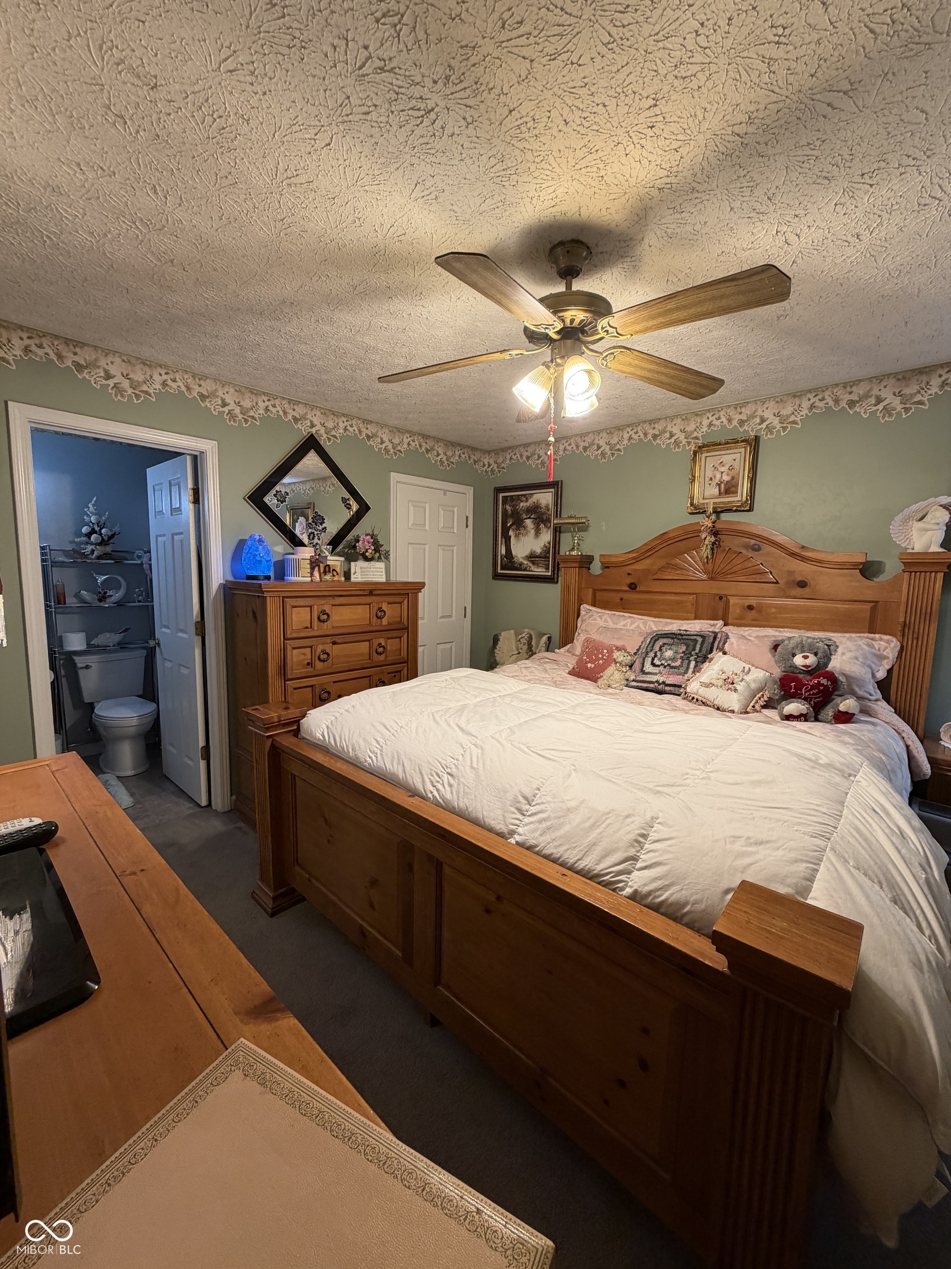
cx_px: 476
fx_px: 513
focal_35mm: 14
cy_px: 634
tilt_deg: -8.2
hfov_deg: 85.7
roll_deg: -1.6
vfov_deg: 102.1
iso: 250
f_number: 2.2
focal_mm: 2.22
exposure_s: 1/60
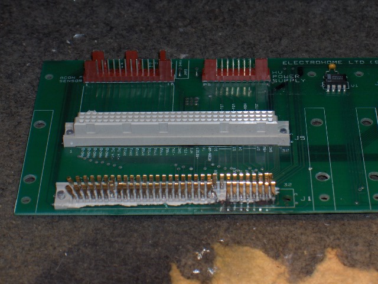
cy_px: 142
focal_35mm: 117
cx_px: 189
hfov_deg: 16.8
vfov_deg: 12.7
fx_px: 1278
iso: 100
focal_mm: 24
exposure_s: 1/125
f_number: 4.9
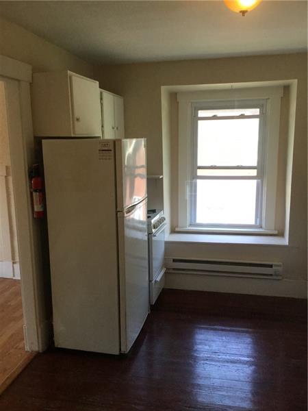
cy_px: 206
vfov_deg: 58.4
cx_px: 154
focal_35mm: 31
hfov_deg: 45.4
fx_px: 368
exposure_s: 1/30
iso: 25
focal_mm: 3.3
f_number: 2.4
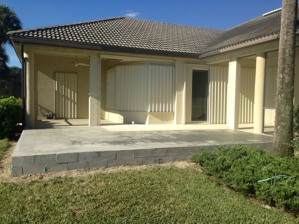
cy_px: 112
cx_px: 150
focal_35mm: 33
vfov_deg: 42.9
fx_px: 285
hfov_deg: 55.4
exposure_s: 1/1695
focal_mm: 4.13
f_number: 2.4
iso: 64
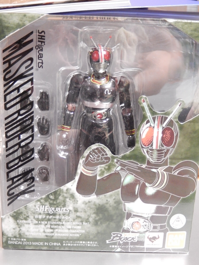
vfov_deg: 37.5
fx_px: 391
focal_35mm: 51
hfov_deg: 28.6
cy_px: 132
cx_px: 100
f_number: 4.5
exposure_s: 1/4
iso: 800
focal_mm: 9.2
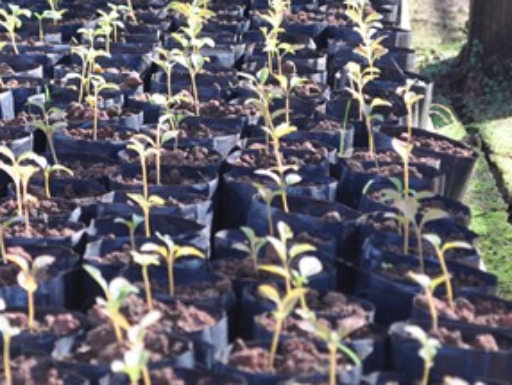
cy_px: 80
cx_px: 18
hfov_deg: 11.1
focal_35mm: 177
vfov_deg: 8.4
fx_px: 2621
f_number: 6.3
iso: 200
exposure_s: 1/40
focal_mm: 55
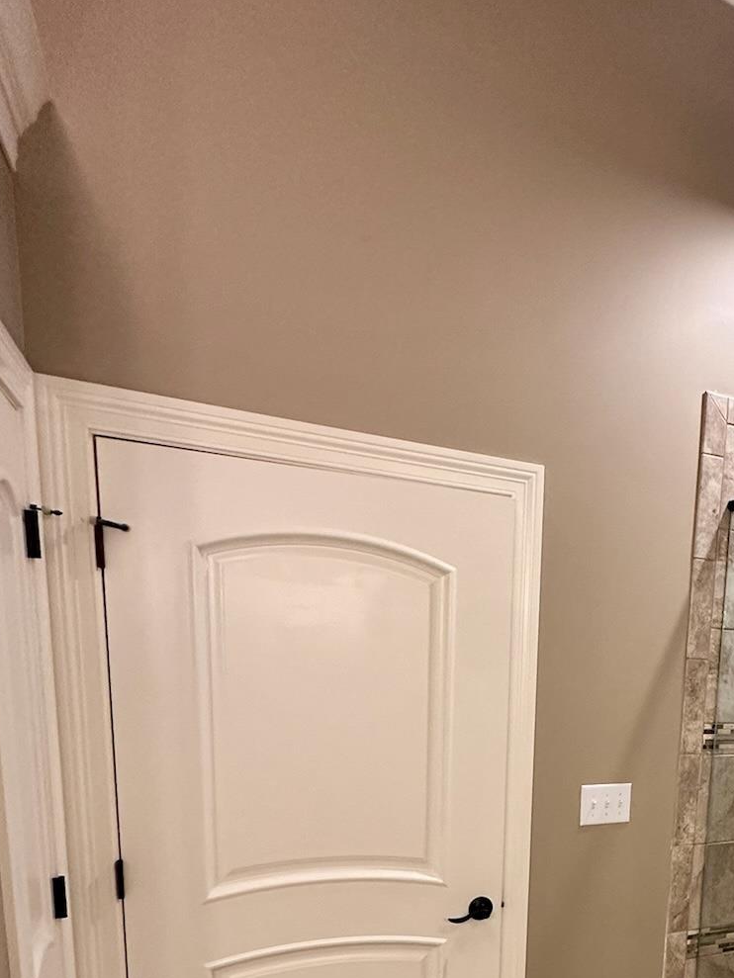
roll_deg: -3.0
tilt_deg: -8.7
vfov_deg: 56.5
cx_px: 649
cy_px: 801
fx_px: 820
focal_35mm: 29
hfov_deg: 44.3
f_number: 2.2
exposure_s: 1/60
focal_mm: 2.22
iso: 250
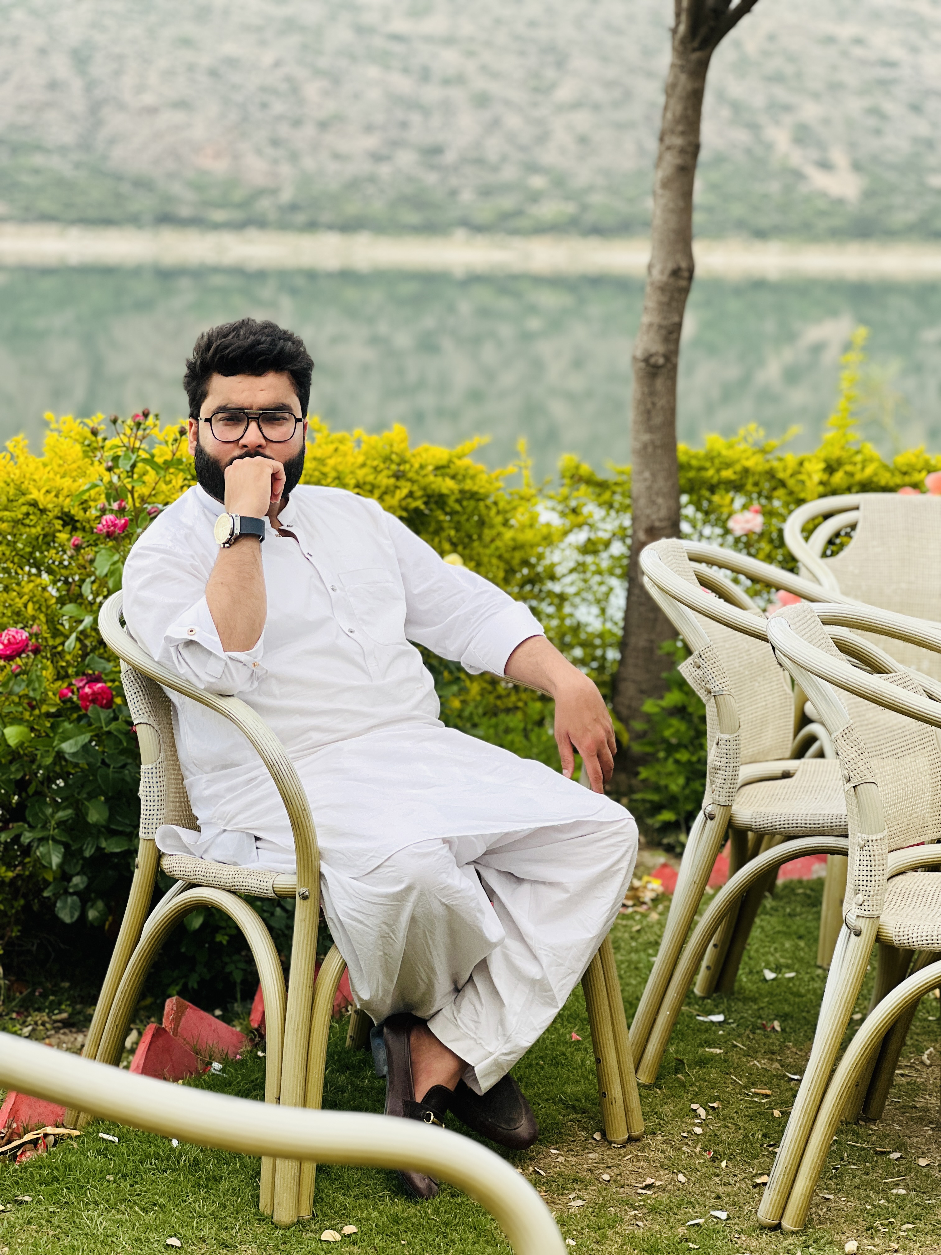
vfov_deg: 25.3
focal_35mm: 77
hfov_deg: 19.1
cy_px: 628
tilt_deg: -6.7
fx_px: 2791
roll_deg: -1.6
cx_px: 470
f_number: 2.8
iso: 64
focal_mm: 9
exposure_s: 1/121
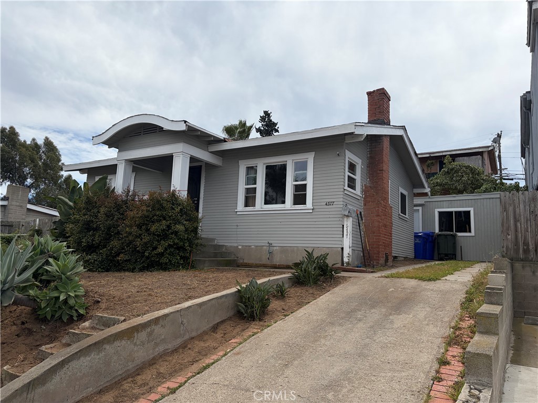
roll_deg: -3.1
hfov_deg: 67.3
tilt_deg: +9.9
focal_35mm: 26
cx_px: 269
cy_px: 202
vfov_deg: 53.1
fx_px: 404
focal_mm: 5.96
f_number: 1.6
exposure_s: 1/7813
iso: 64
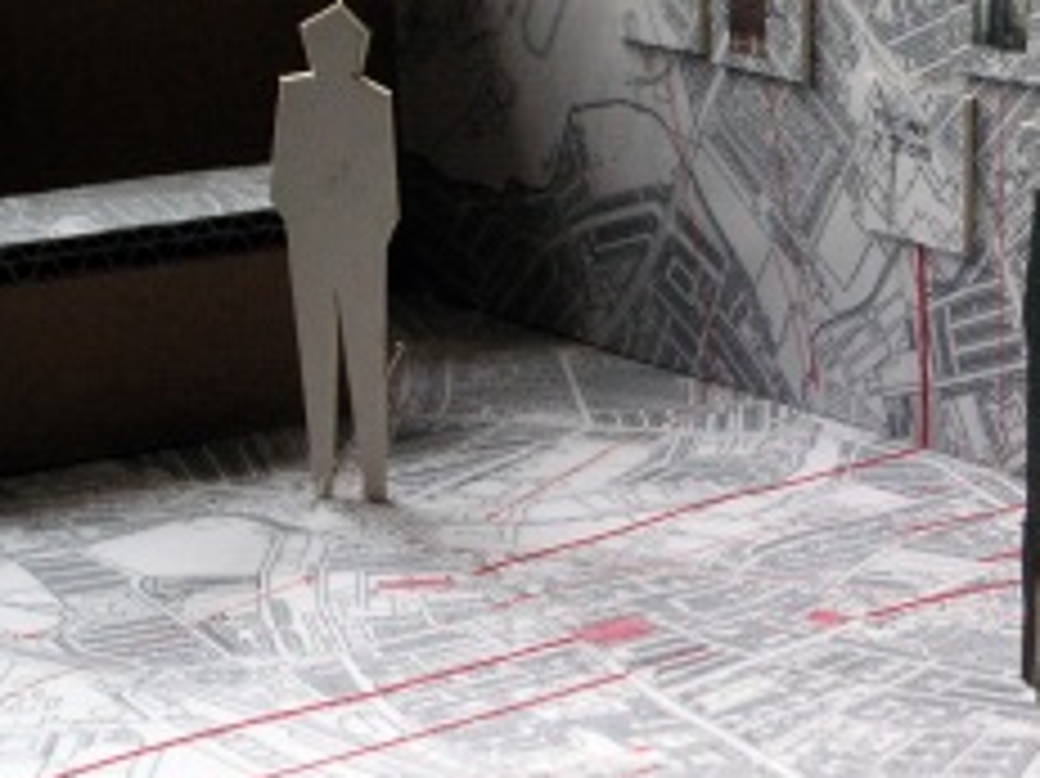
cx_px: 837
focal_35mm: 117
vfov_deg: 12.7
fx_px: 3513
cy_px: 400
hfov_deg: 16.7
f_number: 3.5
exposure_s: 1/45
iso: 200
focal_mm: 12.5
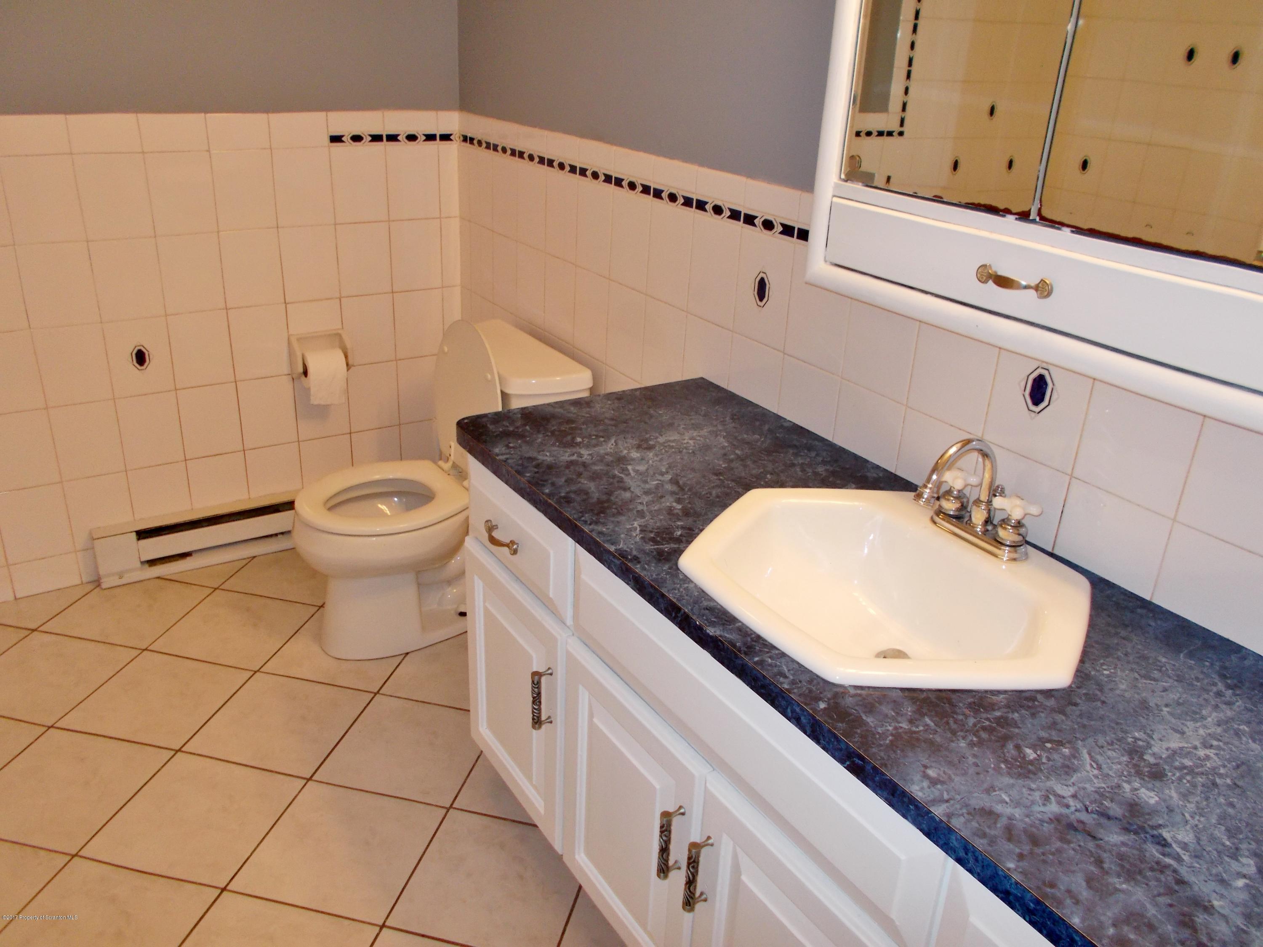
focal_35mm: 30
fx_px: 1095
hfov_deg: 60.0
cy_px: 474
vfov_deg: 46.8
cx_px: 632
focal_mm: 5.3
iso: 200
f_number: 3.4
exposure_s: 1/25
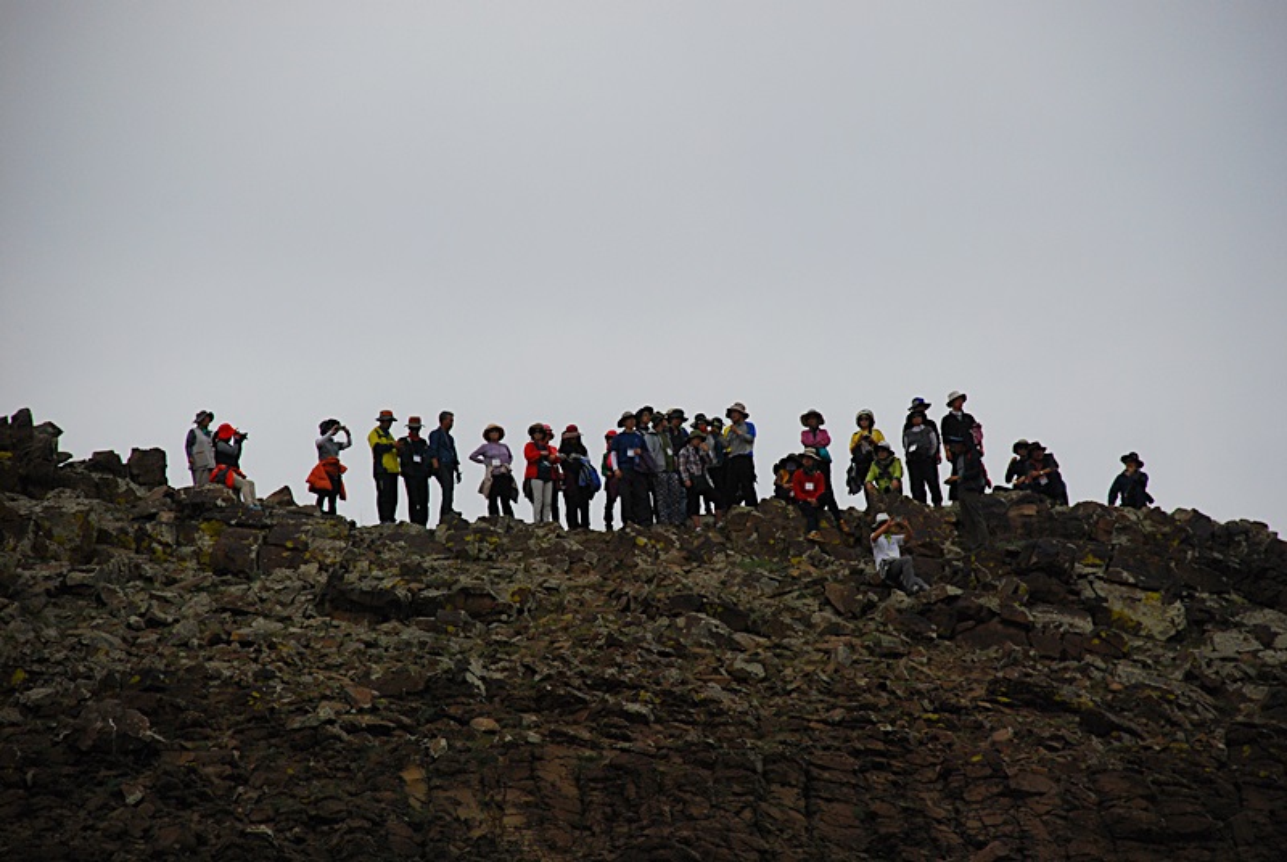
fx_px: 7250
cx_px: 644
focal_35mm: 202
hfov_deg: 10.1
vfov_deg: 6.8
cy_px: 431
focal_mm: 135
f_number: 5.6
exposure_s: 1/2500
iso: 400
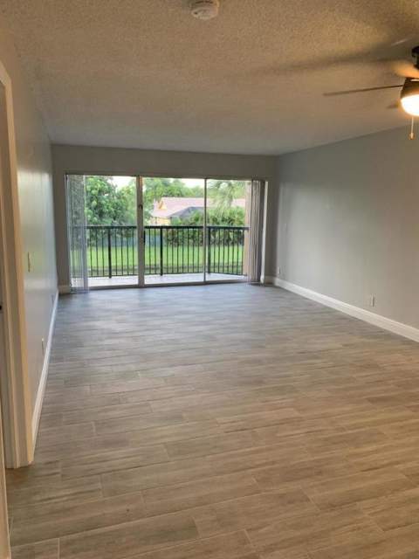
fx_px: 420
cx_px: 210
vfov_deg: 67.3
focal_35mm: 26
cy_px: 280
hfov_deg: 53.1
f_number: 1.8
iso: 200
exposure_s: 1/60
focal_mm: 4.25
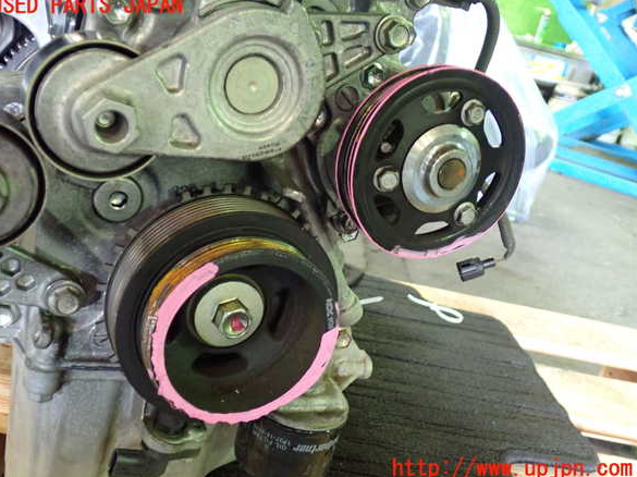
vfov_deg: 36.8
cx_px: 311
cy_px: 237
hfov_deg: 47.9
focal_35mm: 39
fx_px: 717
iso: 800
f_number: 2.7
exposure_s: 1/20
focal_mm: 6.83
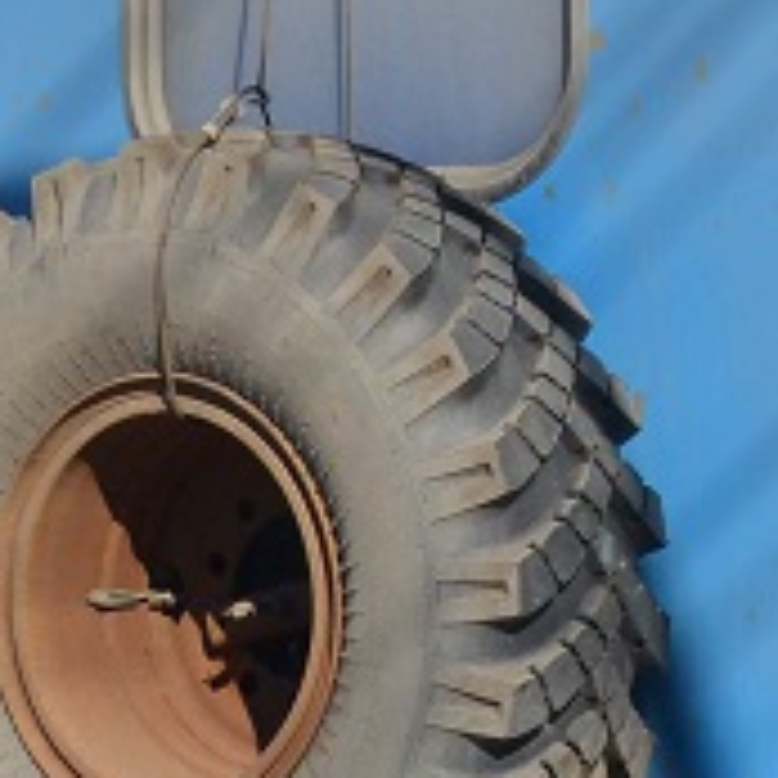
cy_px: 265
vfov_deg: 6.6
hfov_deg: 6.5
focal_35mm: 266
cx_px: 1246
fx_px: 6764
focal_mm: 30
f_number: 6.3
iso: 400
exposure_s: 1/1600
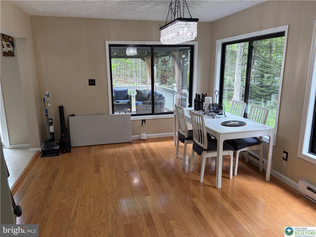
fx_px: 237
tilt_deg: -13.1
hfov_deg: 67.3
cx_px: 158
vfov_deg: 53.1
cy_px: 118
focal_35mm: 26
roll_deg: +0.9
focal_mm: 5.96
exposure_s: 1/203
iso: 125
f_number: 1.6
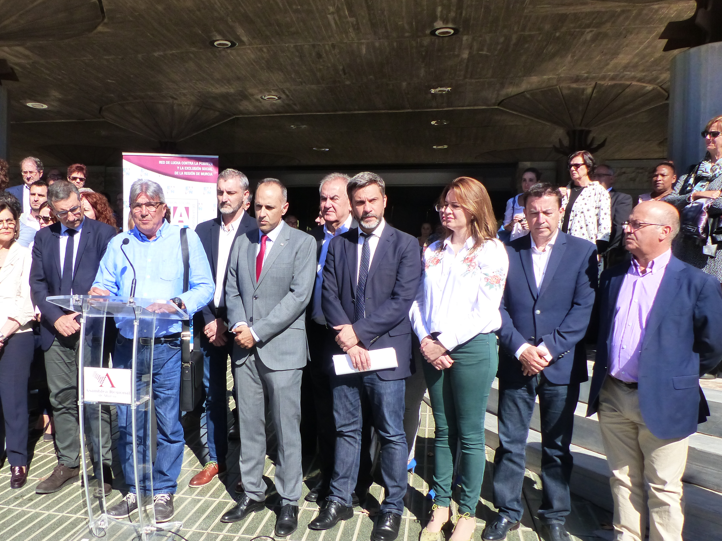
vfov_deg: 46.8
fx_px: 626
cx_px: 300
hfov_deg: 59.6
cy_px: 293
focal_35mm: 30
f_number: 4
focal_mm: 4.5
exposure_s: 1/640
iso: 250
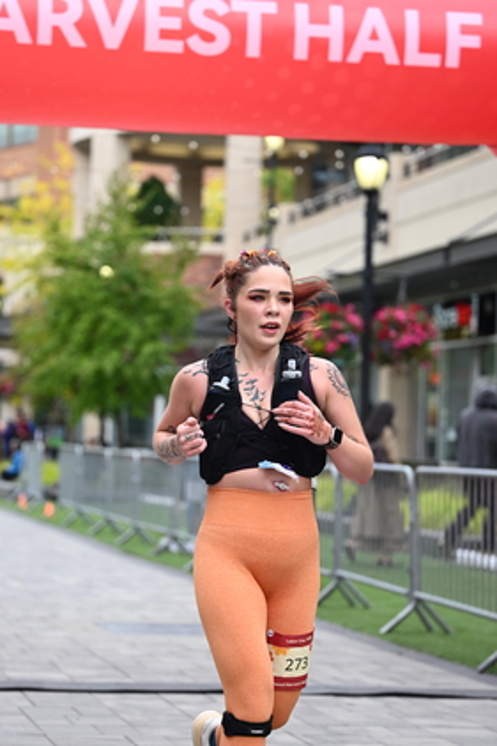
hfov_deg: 13.3
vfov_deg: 19.8
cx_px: 211
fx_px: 2135
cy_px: 382
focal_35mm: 103
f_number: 2.8
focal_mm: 79
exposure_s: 1/2000
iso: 640
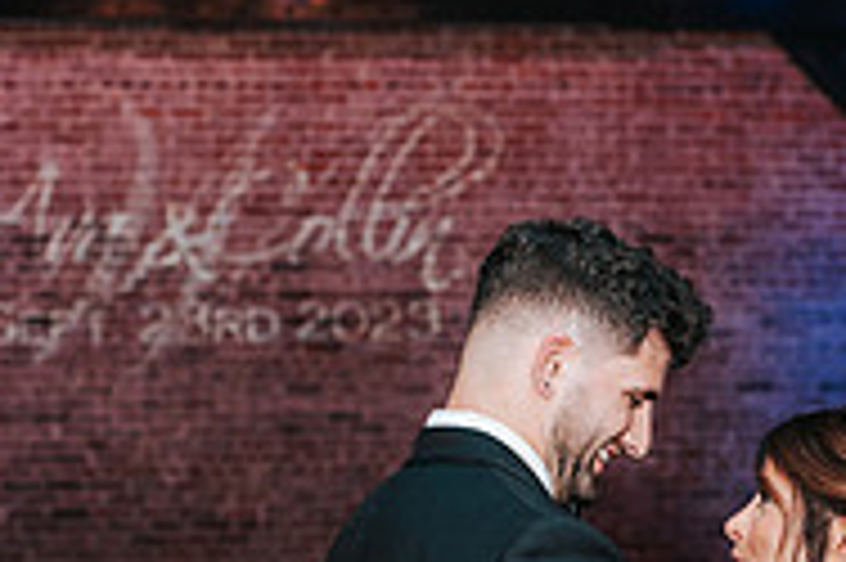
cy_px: 555
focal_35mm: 109
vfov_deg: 12.4
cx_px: 626
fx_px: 2559
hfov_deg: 18.7
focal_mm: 35
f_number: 2.8
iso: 1000
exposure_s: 1/200
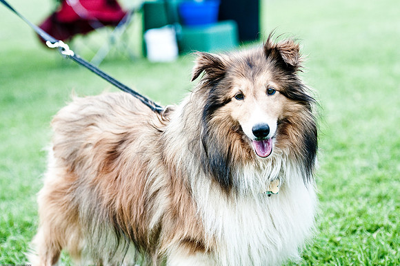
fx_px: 1165
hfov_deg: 19.5
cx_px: 200
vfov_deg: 13.0
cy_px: 133
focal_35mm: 105
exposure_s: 1/1000
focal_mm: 70
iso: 200
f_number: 2.8
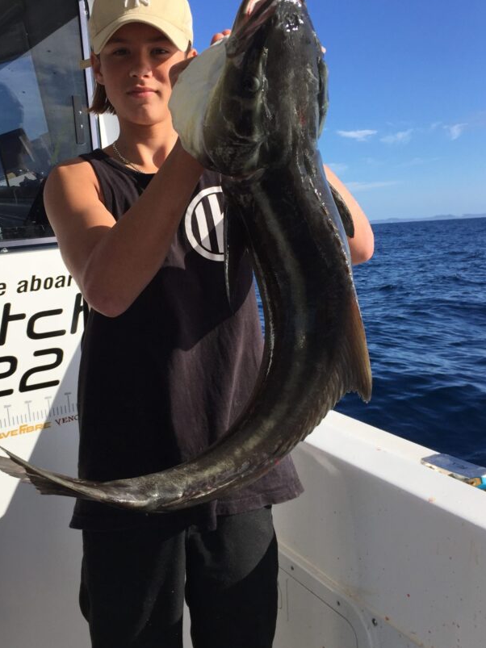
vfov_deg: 50.1
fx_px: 693
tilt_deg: -4.6
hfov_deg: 38.5
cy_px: 310
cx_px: 191
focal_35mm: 37
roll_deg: +3.4
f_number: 2.2
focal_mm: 4.15
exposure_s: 1/2475
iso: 32
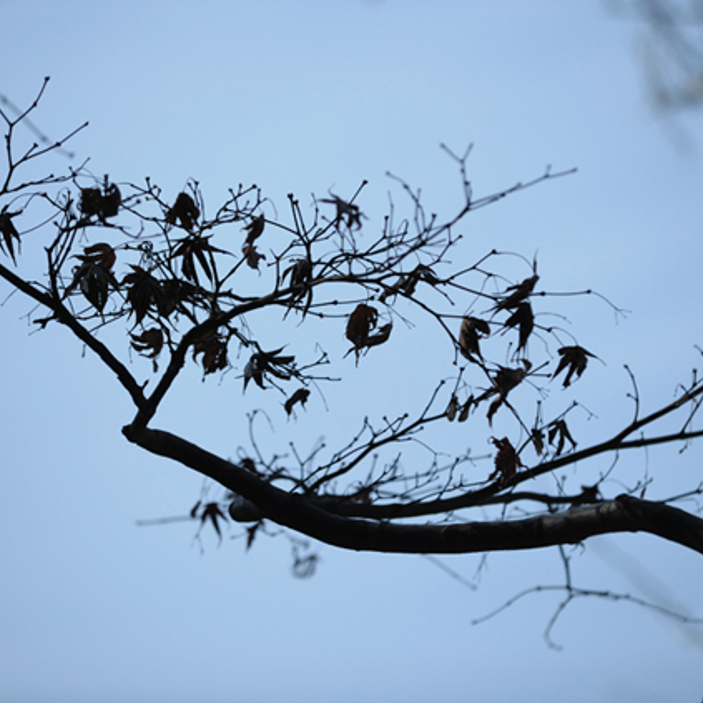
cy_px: 351
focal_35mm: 257
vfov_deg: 6.8
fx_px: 5905
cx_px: 362
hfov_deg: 6.8
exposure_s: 1/6400
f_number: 4
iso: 800
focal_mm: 200
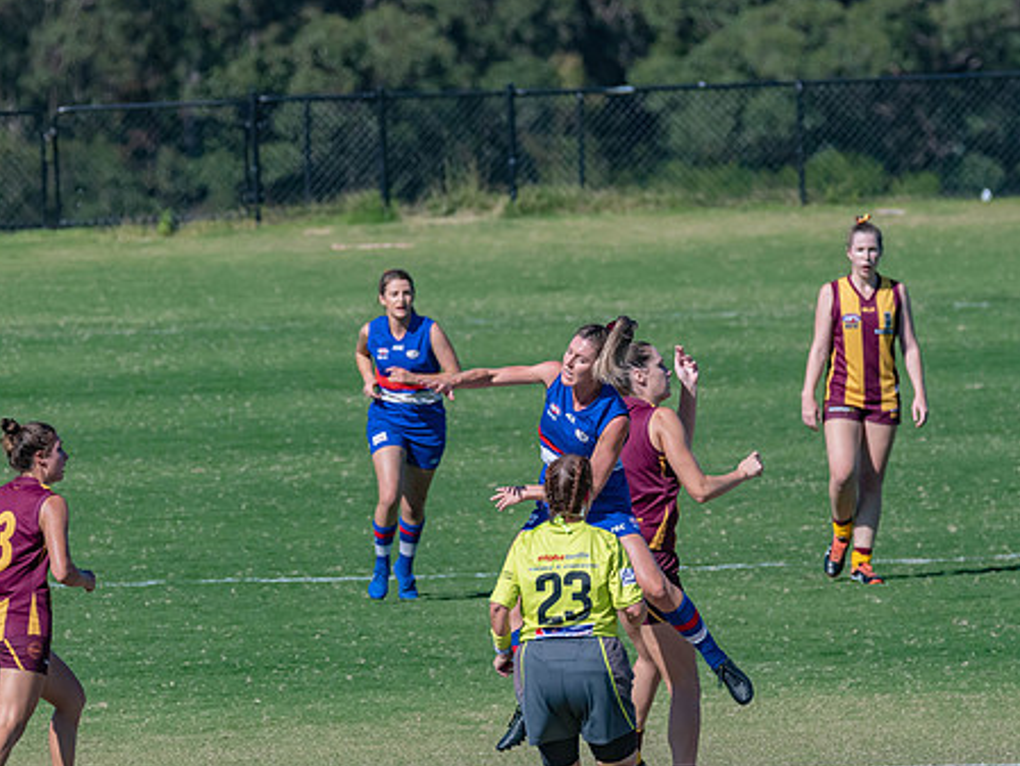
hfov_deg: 2.6
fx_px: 22518
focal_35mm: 764
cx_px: 509
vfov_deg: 1.9
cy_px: 353
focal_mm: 360
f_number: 8
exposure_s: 1/3200
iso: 800
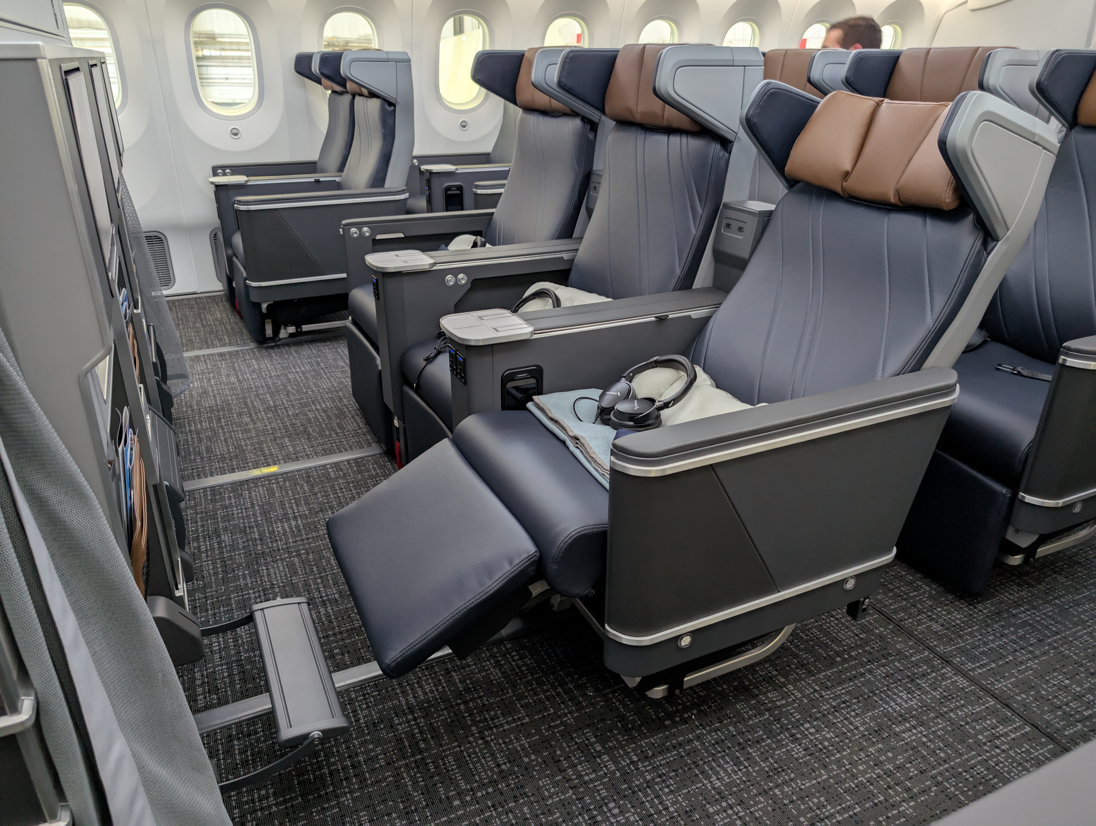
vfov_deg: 56.9
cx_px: 548
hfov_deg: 71.5
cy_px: 413
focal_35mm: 24
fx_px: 761
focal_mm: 6.9
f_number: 1.68
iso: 330
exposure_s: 1/55.5
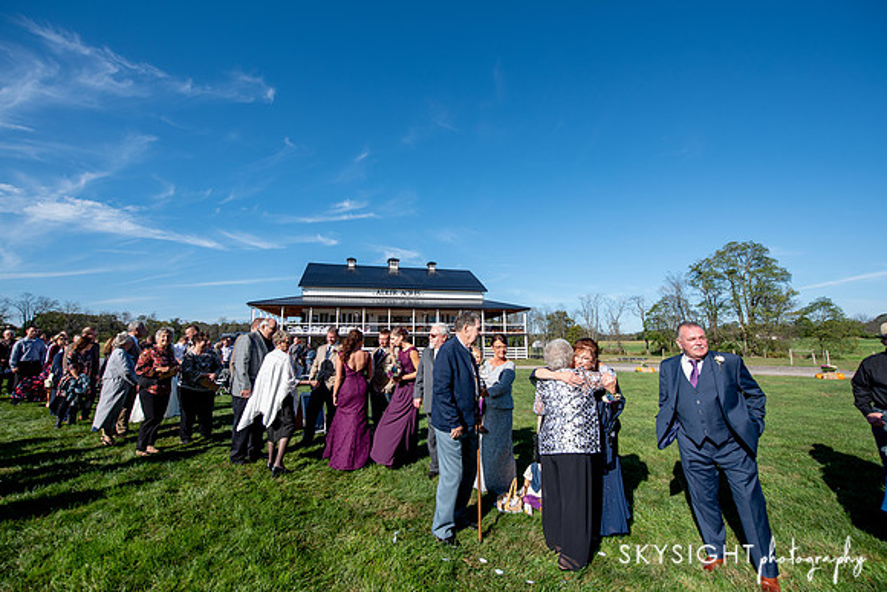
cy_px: 296
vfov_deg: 81.2
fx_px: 345
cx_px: 444
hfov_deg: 104.2
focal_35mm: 14
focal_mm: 14
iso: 400
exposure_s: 1/1250
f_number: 5
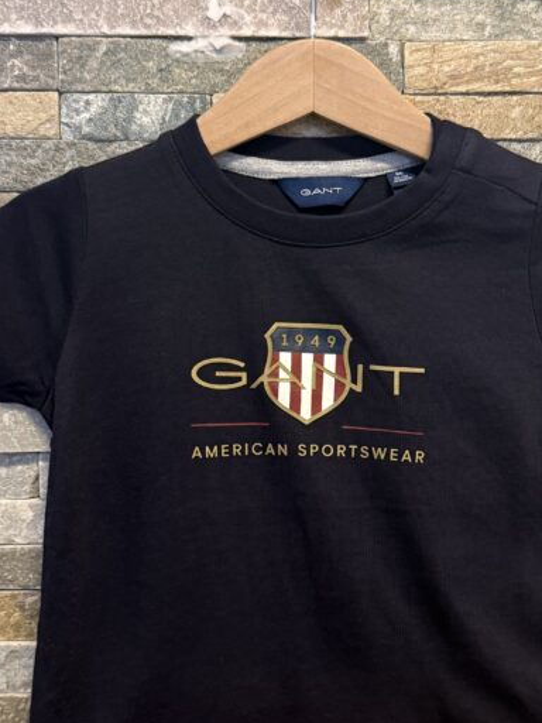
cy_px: 422
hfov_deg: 30.2
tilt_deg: -2.8
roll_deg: +0.4
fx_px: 1002
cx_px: 305
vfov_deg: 39.5
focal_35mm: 48
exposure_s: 1/50
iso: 320
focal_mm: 6.76
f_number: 1.78
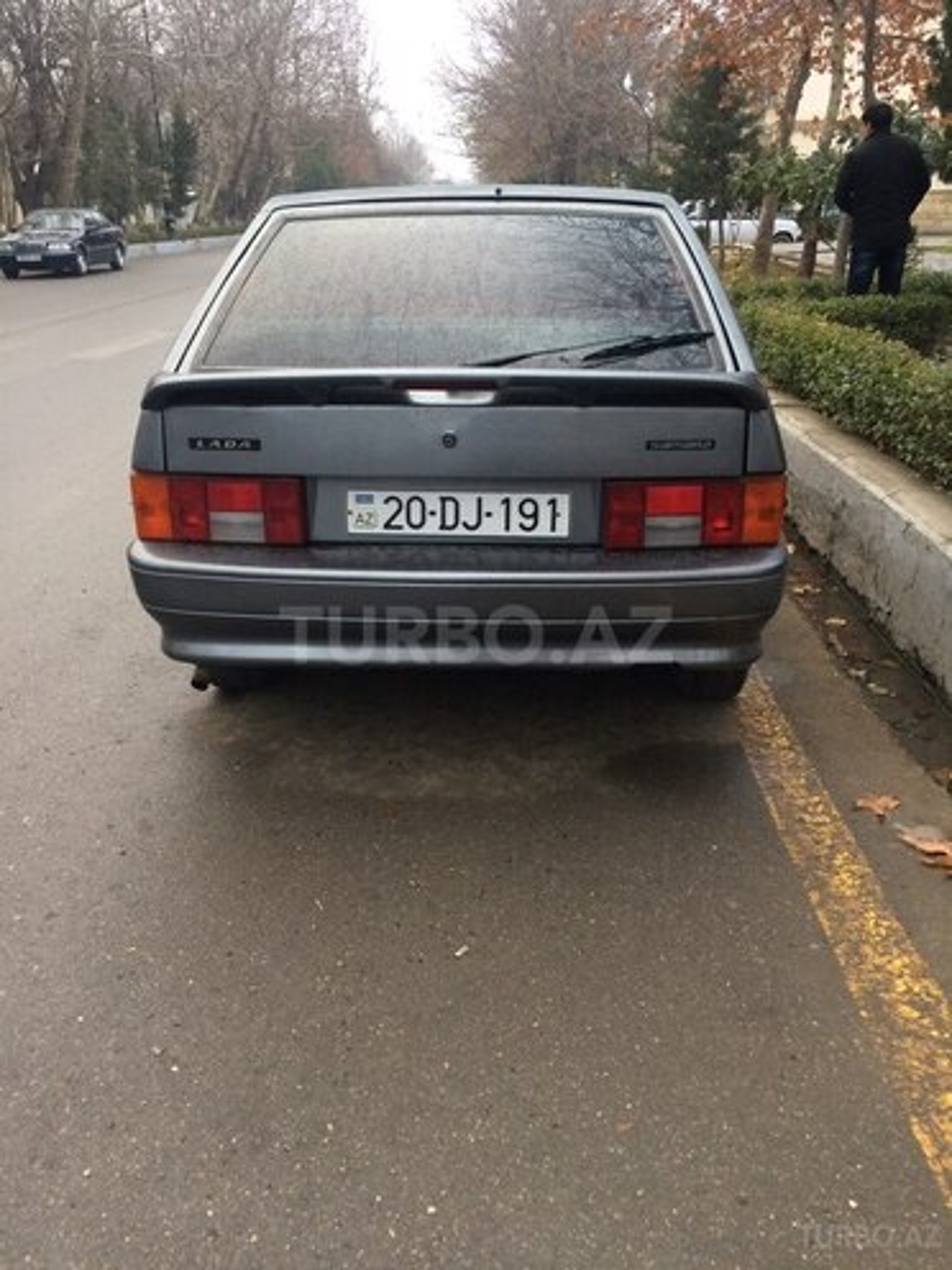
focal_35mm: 29
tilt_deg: -16.7
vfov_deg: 61.7
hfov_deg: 48.2
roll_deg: +2.9
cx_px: 476
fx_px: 1063
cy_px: 635
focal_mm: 4.15
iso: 40
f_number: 2.2
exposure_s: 1/33
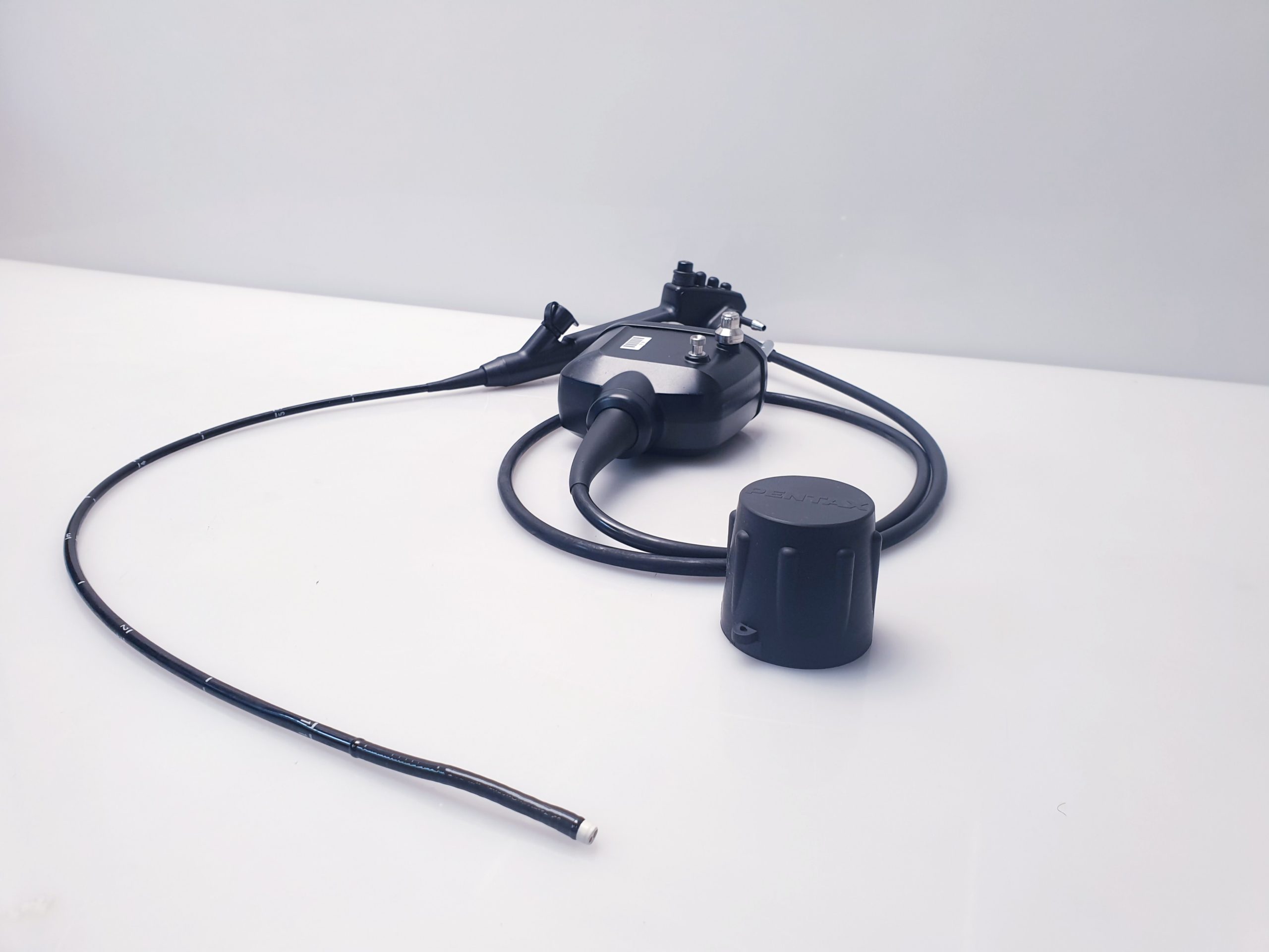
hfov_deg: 67.3
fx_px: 953
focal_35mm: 26
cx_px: 634
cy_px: 476
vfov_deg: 53.1
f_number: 2.4
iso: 80
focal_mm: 4.3
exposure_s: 1/50
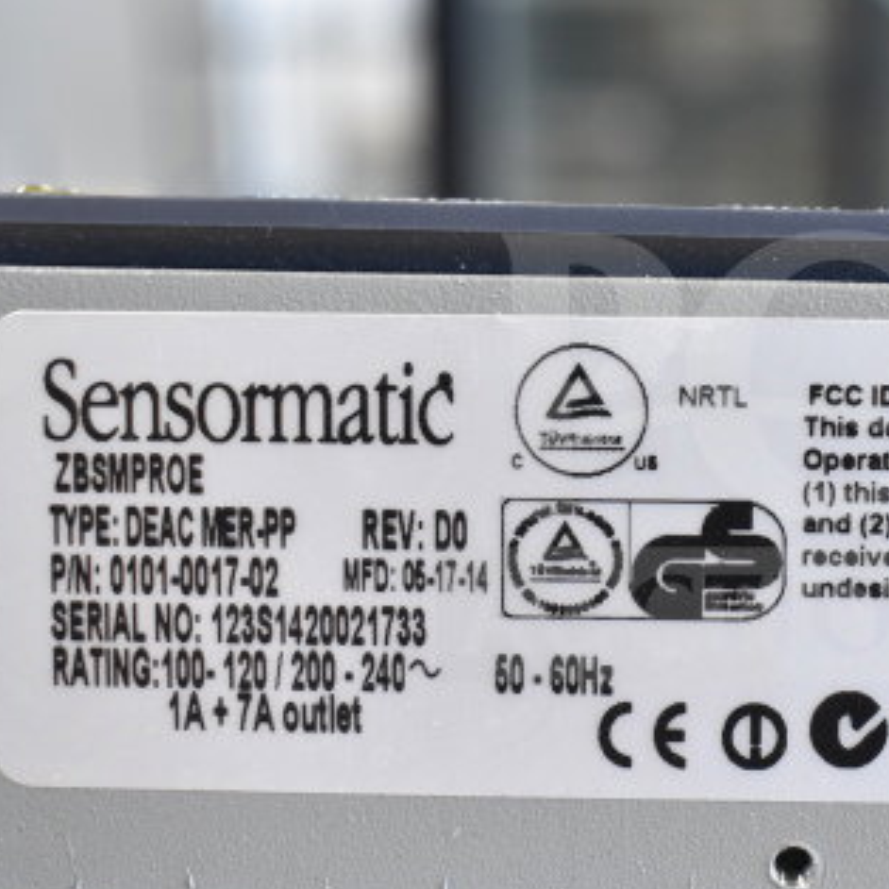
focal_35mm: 72
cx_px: 753
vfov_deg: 24.0
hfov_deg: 23.6
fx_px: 2087
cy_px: 457
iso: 2000
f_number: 4.2
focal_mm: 29
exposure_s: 1/50
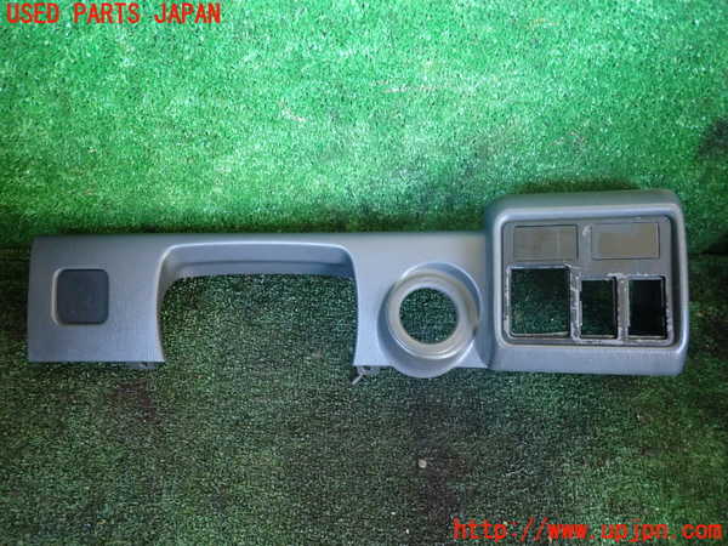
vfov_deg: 54.9
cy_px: 273
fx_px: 526
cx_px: 364
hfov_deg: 69.4
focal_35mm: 25
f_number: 2
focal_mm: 4.5
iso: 640
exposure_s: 1/30
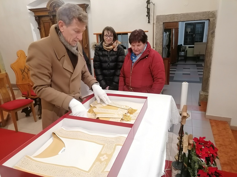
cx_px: 118
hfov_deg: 65.3
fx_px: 185
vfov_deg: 51.4
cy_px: 88
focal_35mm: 27
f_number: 1.8
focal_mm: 4.75
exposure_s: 1/50
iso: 400
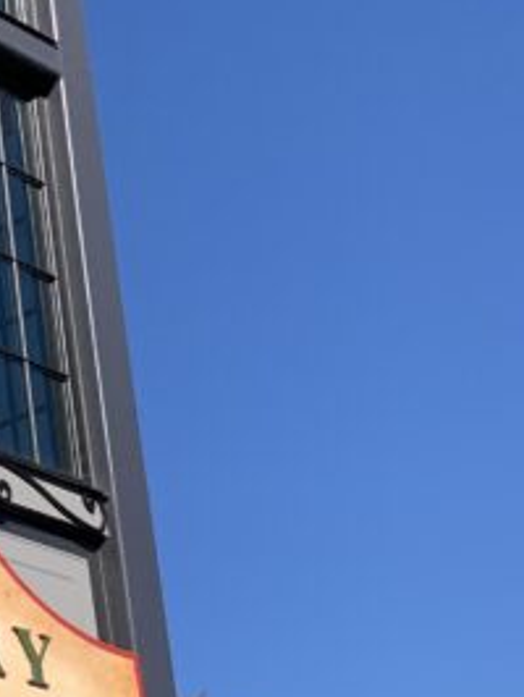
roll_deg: -0.6
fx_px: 2015
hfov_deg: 13.4
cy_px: 388
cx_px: -398
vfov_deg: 19.6
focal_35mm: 100
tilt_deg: +24.8
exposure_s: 1/1634
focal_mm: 4.25
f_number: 1.8
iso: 25
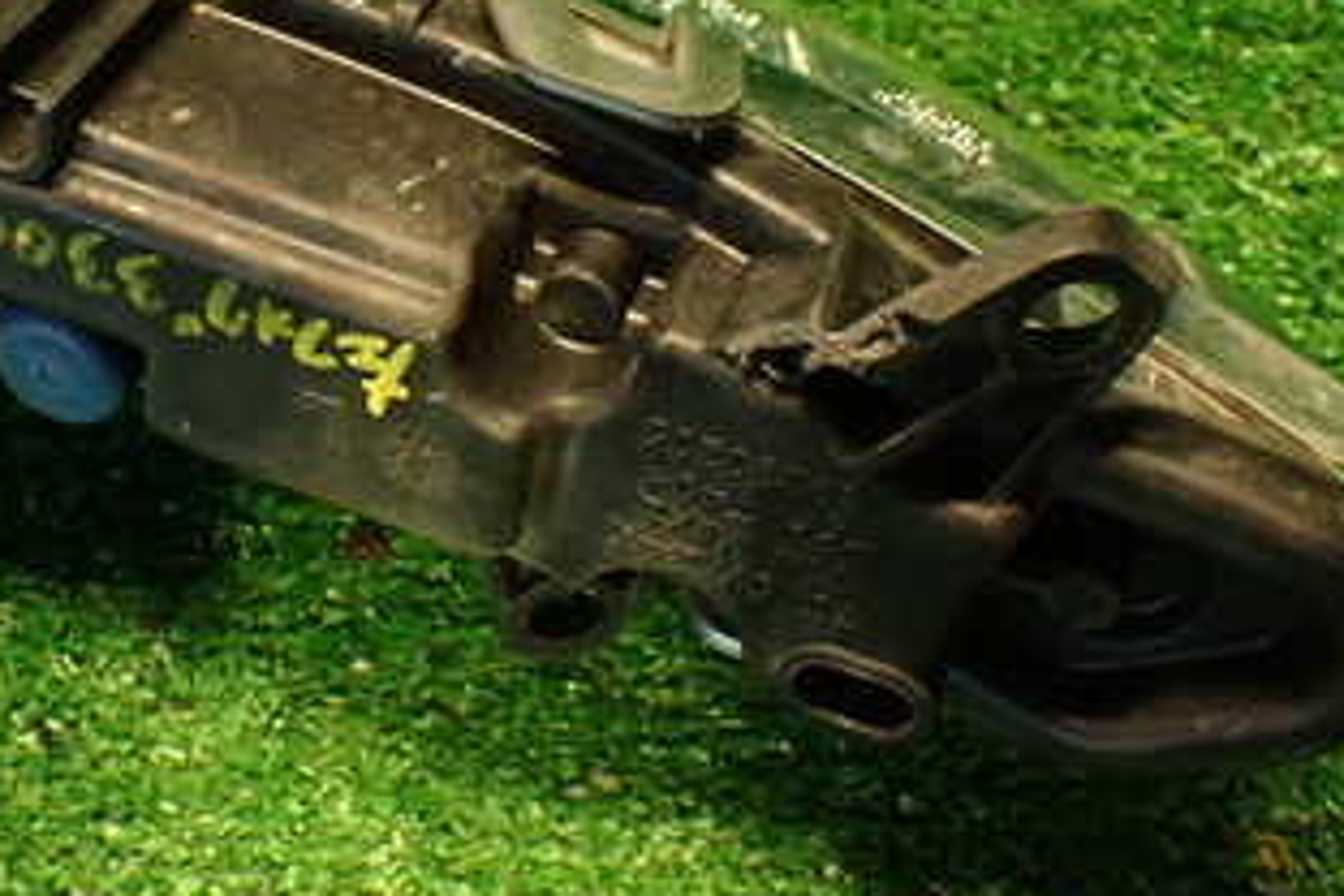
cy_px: 185
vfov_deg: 21.0
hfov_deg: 30.8
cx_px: 310
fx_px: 2389
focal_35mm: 64
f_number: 2.4
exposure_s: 1/30
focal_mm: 5.79
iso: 500
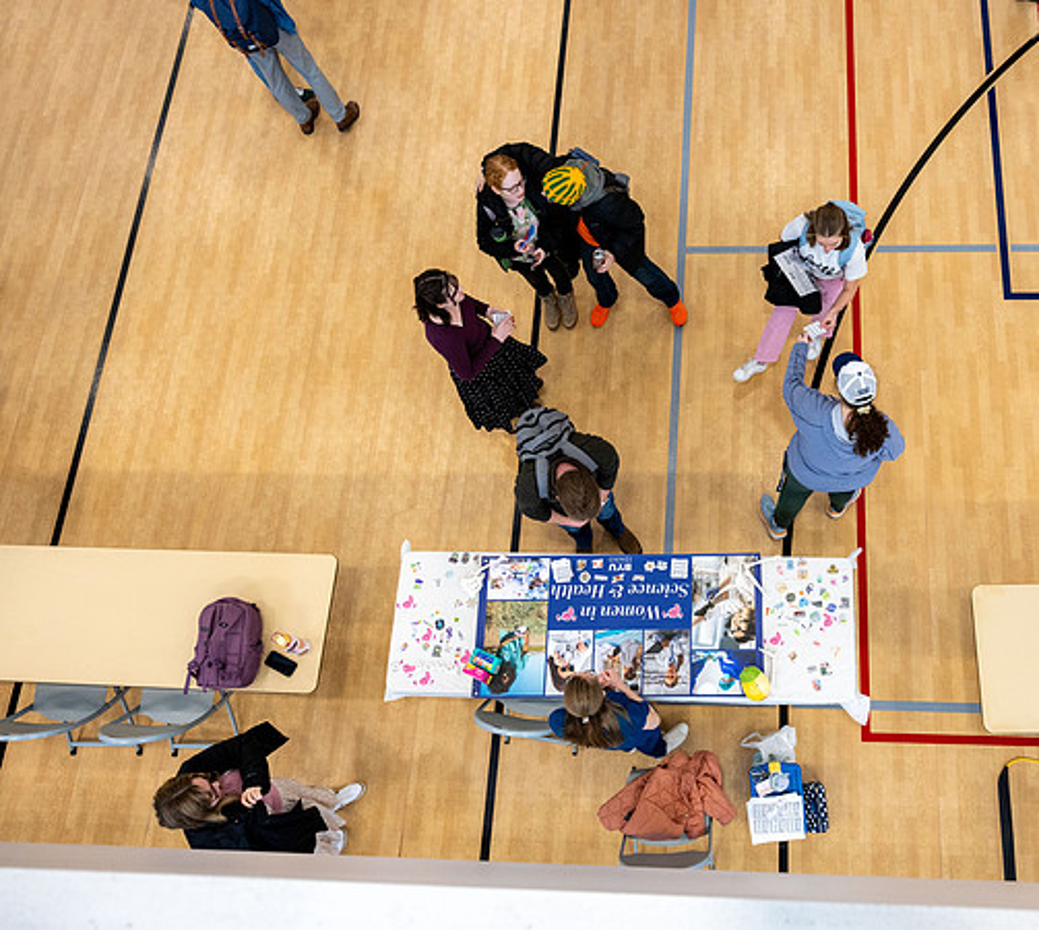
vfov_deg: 49.5
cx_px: 701
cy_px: 469
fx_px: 1009
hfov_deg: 53.3
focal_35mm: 31
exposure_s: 1/125
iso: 640
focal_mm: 25.5
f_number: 5
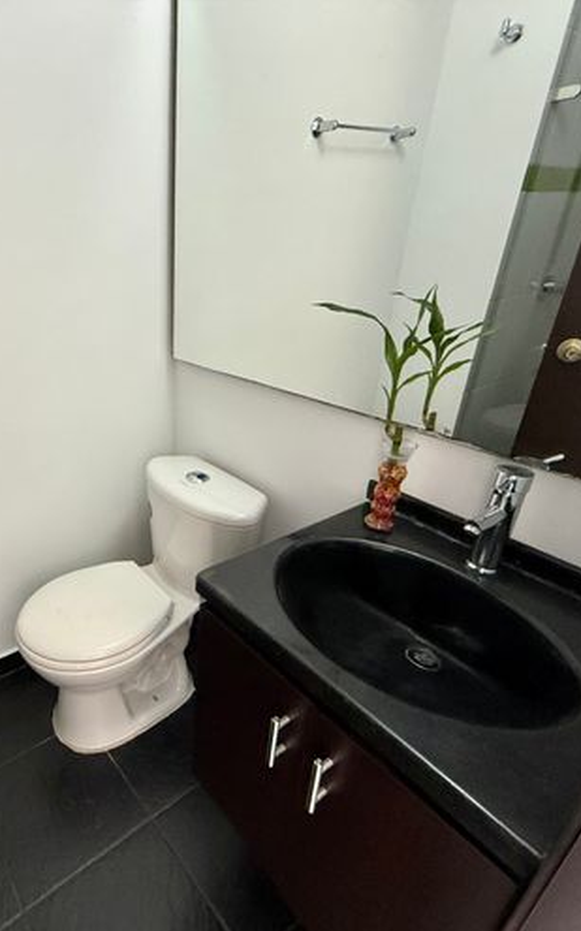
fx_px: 507
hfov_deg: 56.1
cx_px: 133
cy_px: 468
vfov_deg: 85.1
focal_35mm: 20
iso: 400
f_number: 2.2
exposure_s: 1/60
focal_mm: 2.22
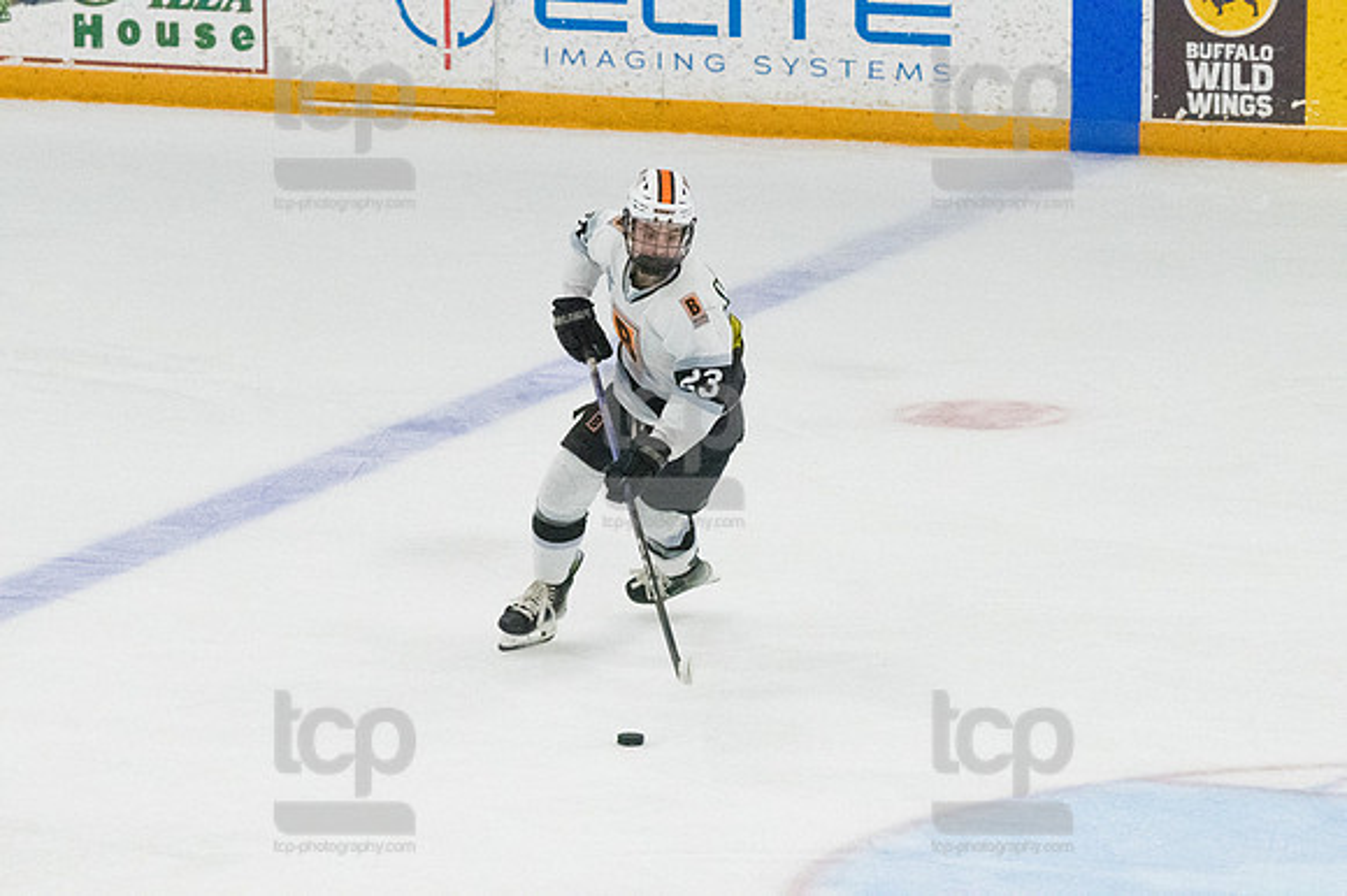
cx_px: 674
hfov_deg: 8.9
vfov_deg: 5.9
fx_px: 8675
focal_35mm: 232
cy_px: 448
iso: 8000
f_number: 5
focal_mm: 155
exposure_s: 1/1600
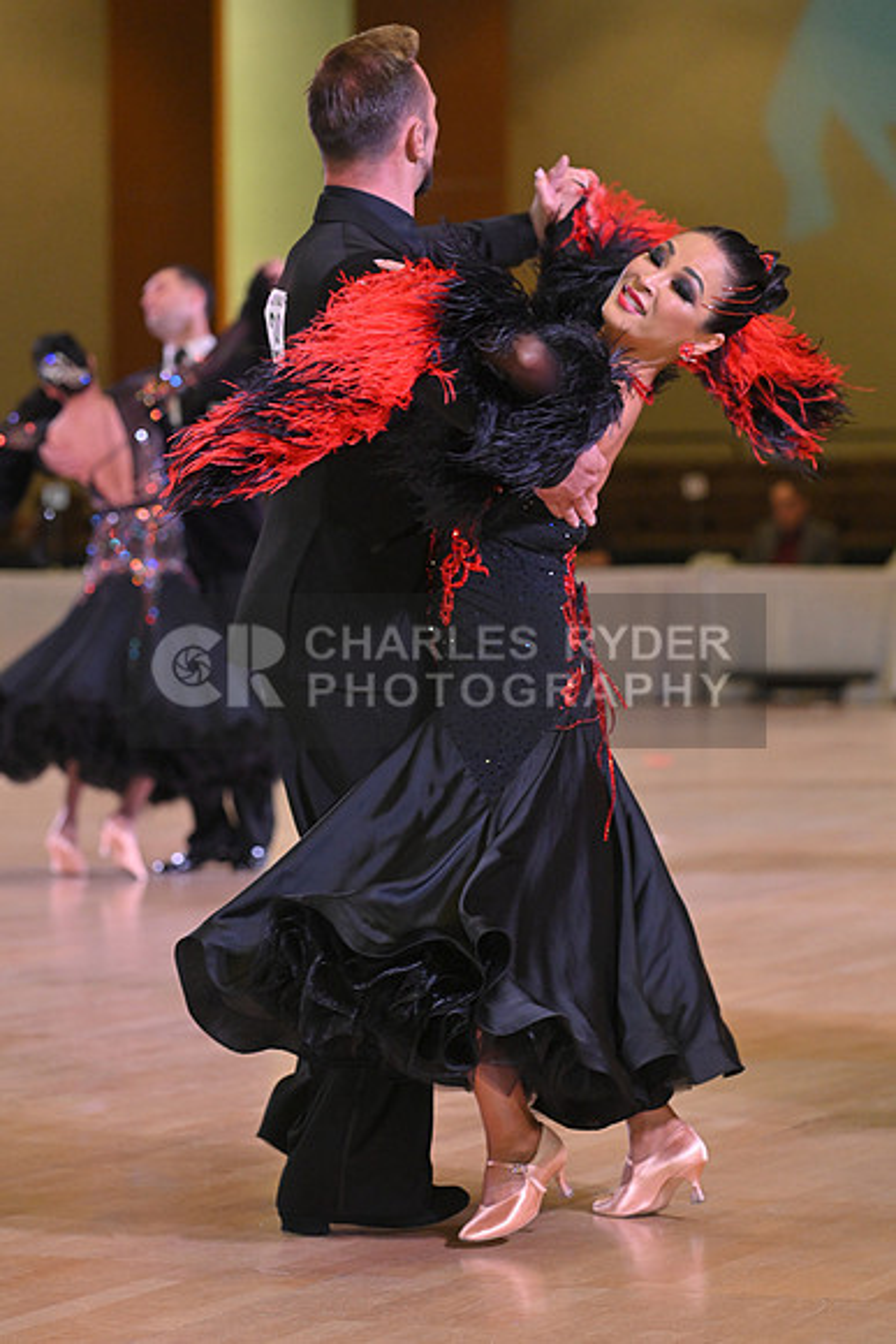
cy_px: 672
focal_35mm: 135
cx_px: 448
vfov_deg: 15.2
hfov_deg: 10.2
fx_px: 5037
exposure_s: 1/400
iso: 3200
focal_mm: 135
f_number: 5
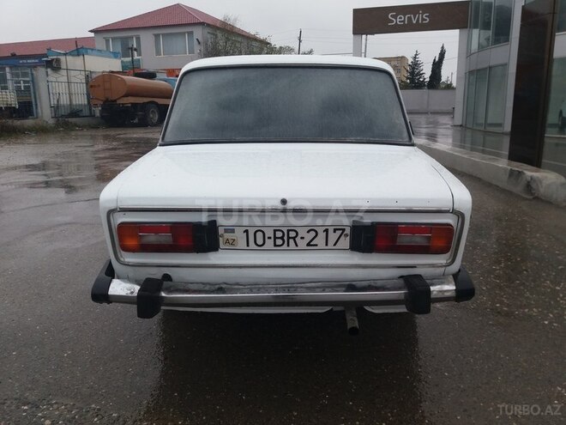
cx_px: 283
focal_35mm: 28
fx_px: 458
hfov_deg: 63.4
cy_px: 212
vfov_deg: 49.7
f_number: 1.9
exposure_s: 1/362
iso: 64
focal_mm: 3.7
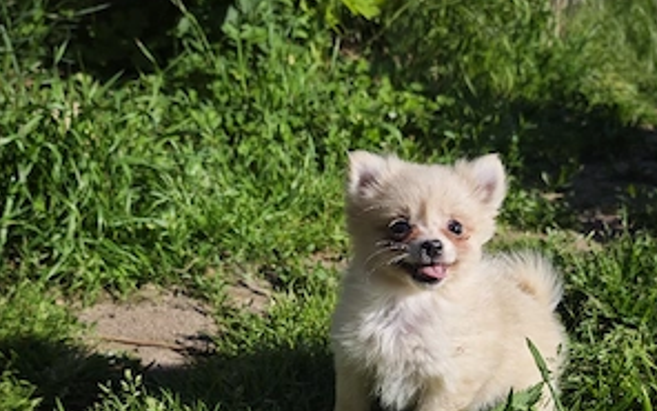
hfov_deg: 38.2
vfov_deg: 23.8
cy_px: 358
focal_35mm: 53
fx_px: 949
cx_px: 331
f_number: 2
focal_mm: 8.72
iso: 51
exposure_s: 1/1429
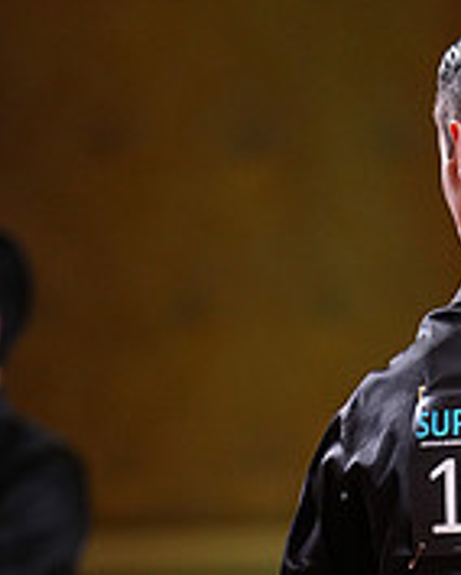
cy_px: 815
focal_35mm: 525
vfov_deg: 3.7
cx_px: 368
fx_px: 8938
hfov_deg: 3.0
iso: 1600
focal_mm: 171
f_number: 2.8
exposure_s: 1/400
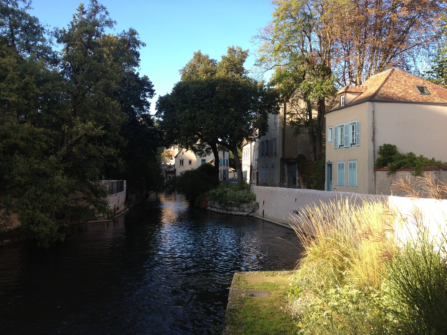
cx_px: 224
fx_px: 452
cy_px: 168
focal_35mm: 35
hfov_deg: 52.6
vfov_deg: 40.7
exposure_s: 1/378
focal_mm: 4.28
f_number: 2.4
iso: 50
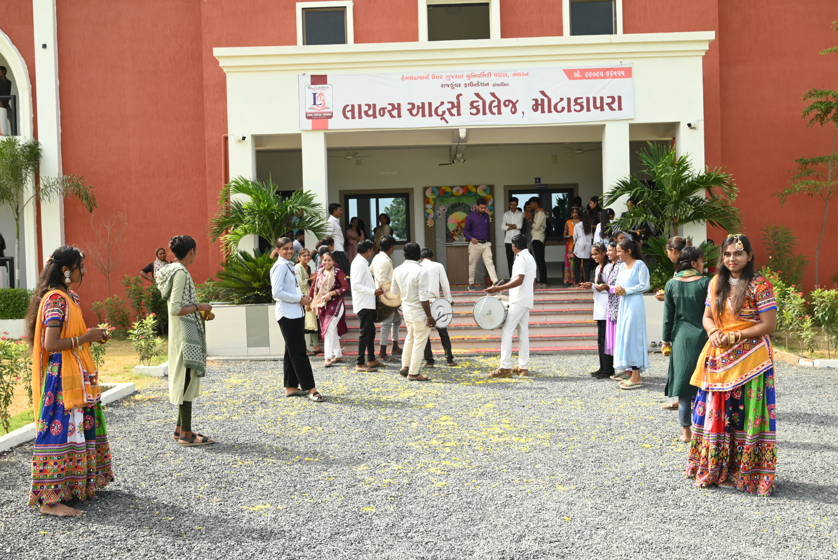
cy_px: 280
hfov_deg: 51.9
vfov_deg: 36.0
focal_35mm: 37
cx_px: 419
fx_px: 862
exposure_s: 1/125
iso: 200
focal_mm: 37
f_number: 9
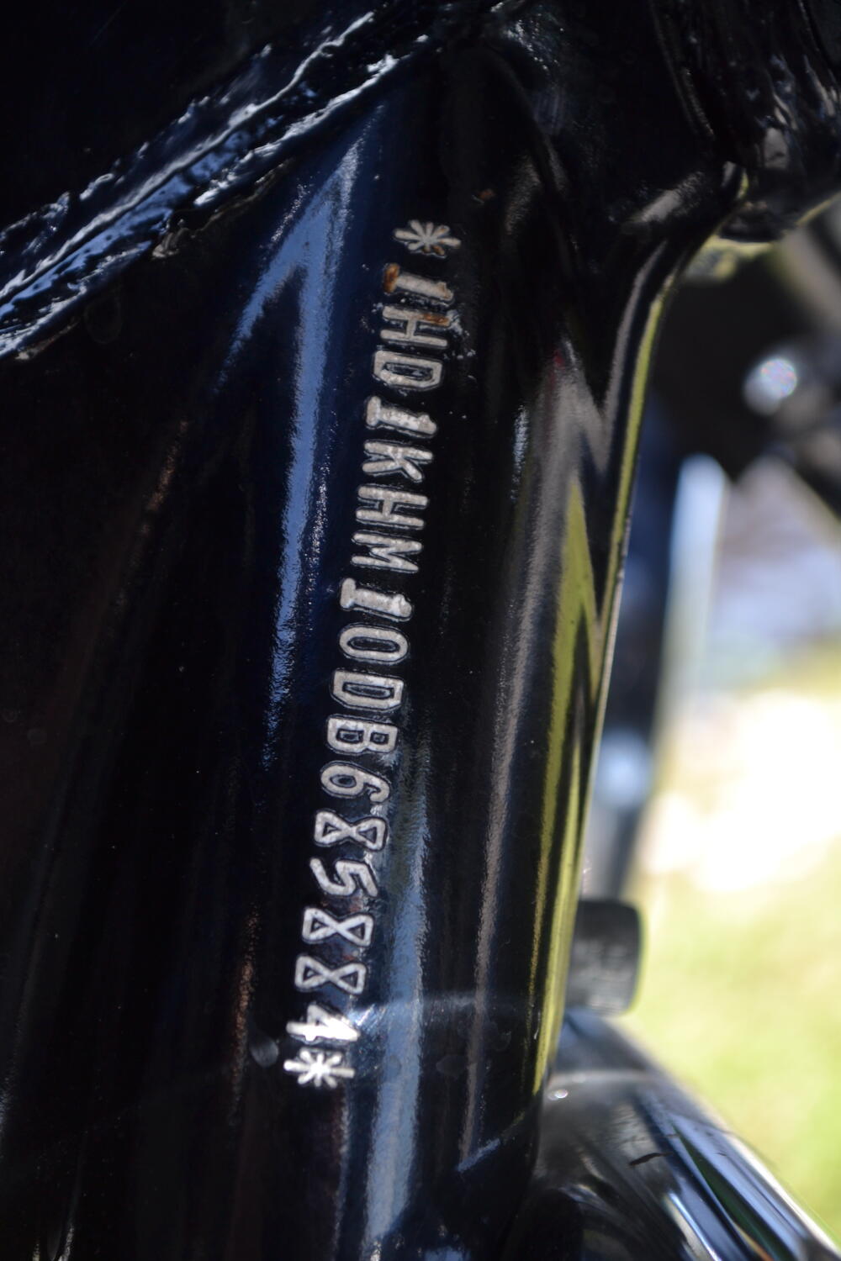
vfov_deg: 24.6
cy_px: 630
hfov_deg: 16.6
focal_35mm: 82
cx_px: 420
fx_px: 2891
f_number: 5.6
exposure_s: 1/125
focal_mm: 55
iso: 220
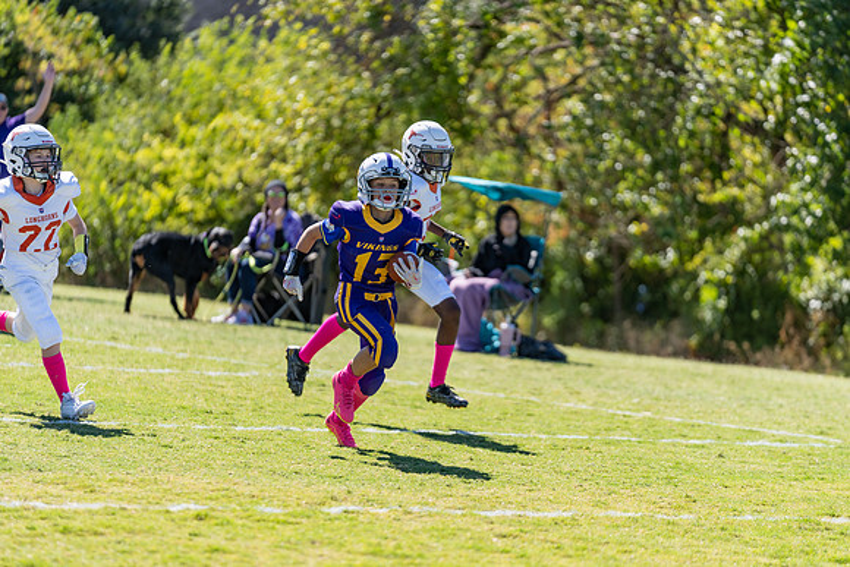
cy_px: 284
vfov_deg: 6.9
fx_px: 4723
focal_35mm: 200
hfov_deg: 10.3
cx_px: 425
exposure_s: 1/1250
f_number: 2.8
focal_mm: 200
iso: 100
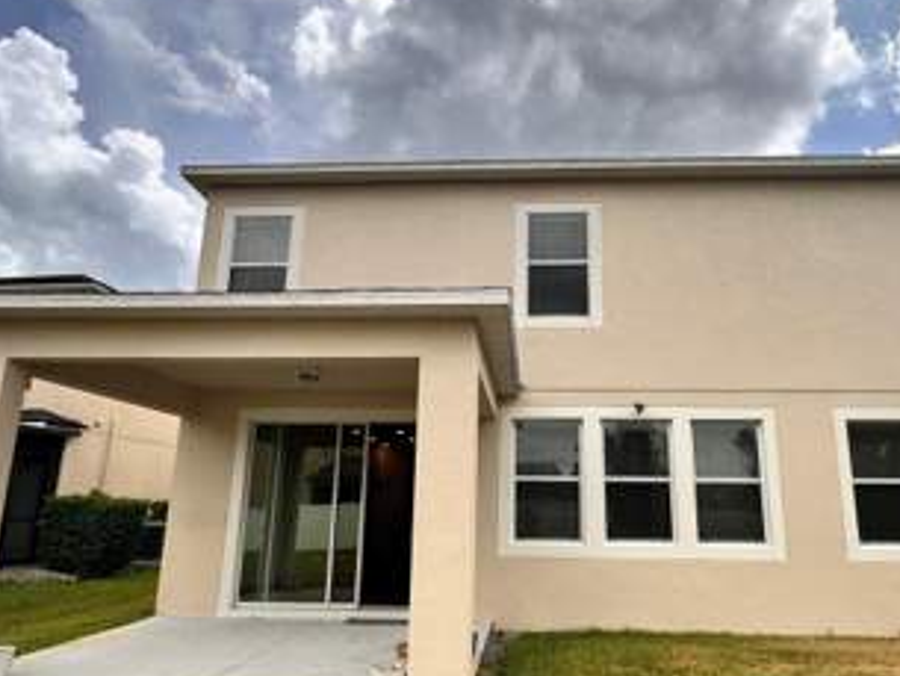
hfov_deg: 76.0
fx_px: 572
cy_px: 393
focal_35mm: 22
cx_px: 508
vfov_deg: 60.8
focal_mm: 2.22
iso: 50
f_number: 2.2
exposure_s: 1/1221
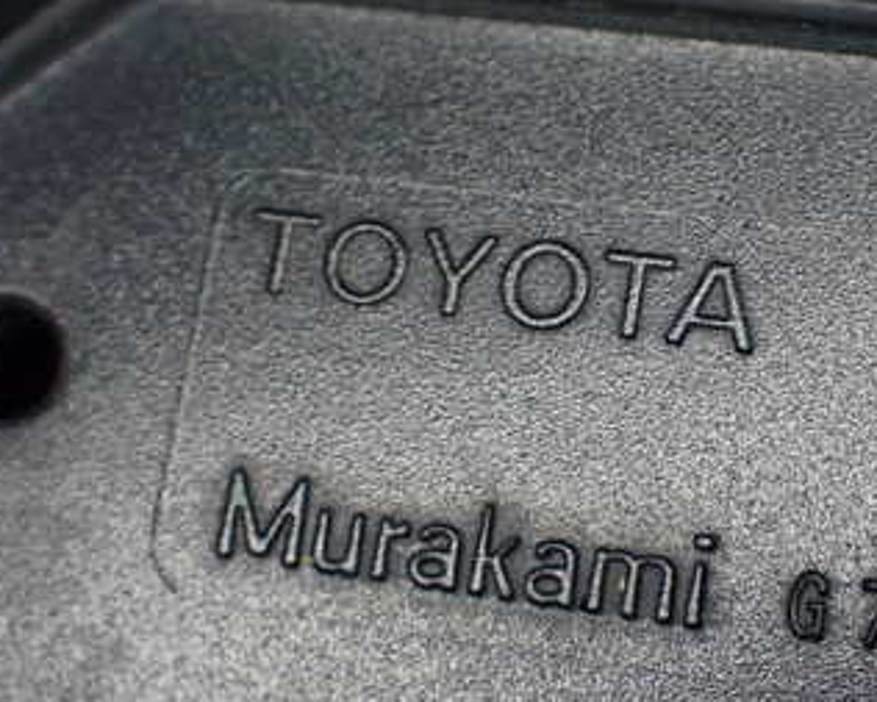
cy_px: 397
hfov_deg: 16.6
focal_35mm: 115
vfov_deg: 13.4
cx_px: 658
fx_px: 2986
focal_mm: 11.09
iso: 800
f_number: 3.6
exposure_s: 1/80
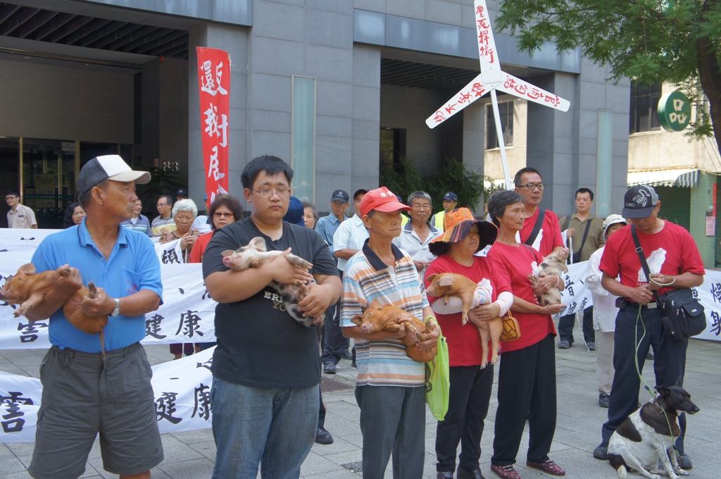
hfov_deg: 48.0
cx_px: 360
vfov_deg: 32.9
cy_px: 240
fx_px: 810
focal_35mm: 40
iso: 200
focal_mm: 27
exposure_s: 1/200
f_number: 4
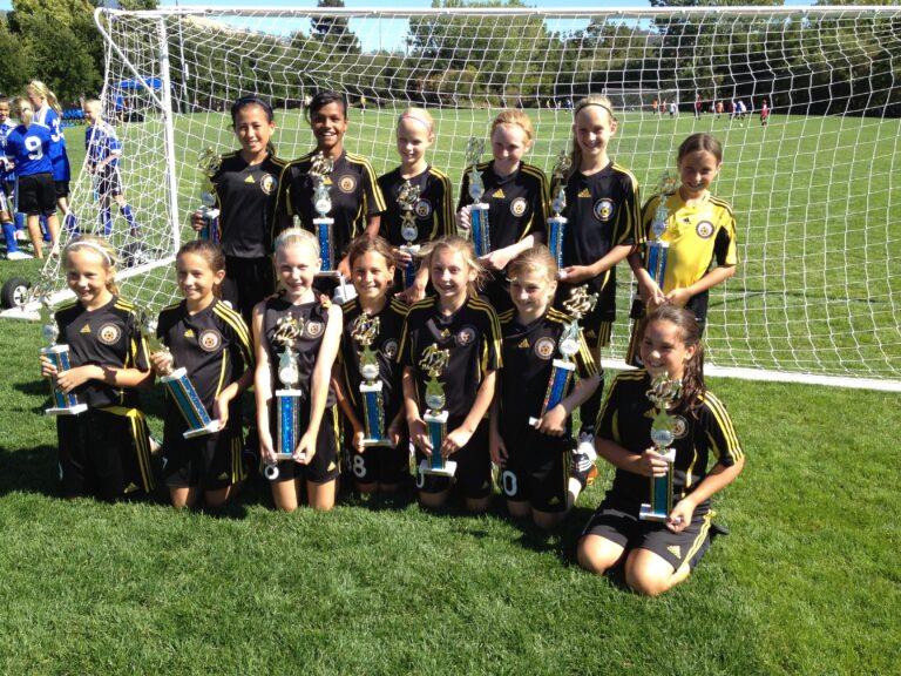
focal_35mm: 35
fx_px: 911
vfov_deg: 40.7
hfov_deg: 52.6
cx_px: 450
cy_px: 338
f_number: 2.4
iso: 80
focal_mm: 4.28
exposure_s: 1/1227
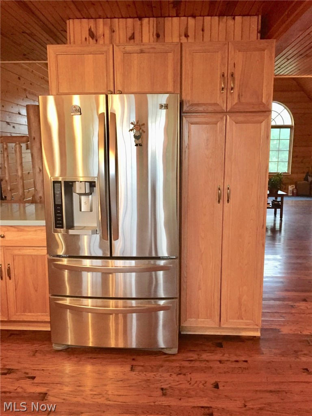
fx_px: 349
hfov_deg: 48.2
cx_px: 156
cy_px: 208
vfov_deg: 61.7
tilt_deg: -9.4
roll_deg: -0.1
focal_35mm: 29
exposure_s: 1/30
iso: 250
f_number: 2.2
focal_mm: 4.15
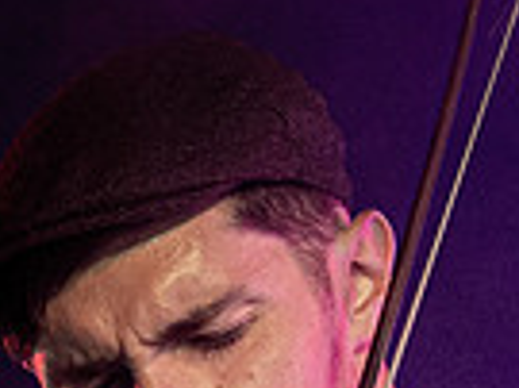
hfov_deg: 4.3
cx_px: 255
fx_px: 6966
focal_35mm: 465
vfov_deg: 3.2
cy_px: 650
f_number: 4
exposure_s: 1/1000
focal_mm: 86
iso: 1400
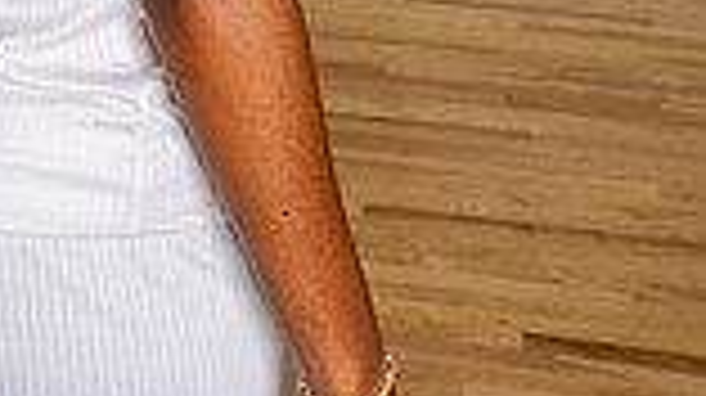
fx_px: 2226
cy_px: -549
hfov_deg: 17.7
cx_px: 40
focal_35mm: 119
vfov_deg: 9.1
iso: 640
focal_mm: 39.7
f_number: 8
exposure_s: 1/200
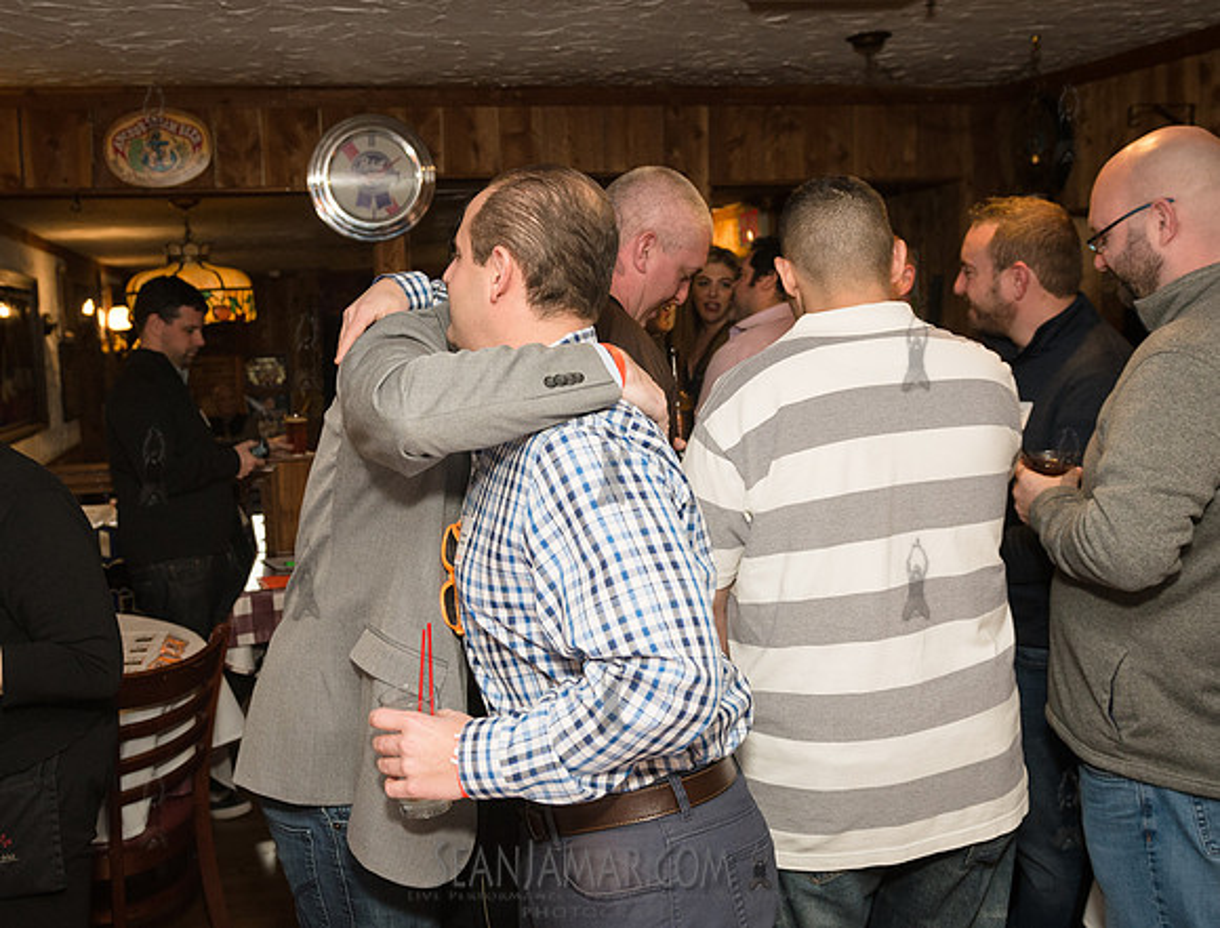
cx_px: 514
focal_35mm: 37
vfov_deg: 38.9
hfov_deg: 49.6
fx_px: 1314
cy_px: 443
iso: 1000
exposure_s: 1/320
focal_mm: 28
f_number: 4
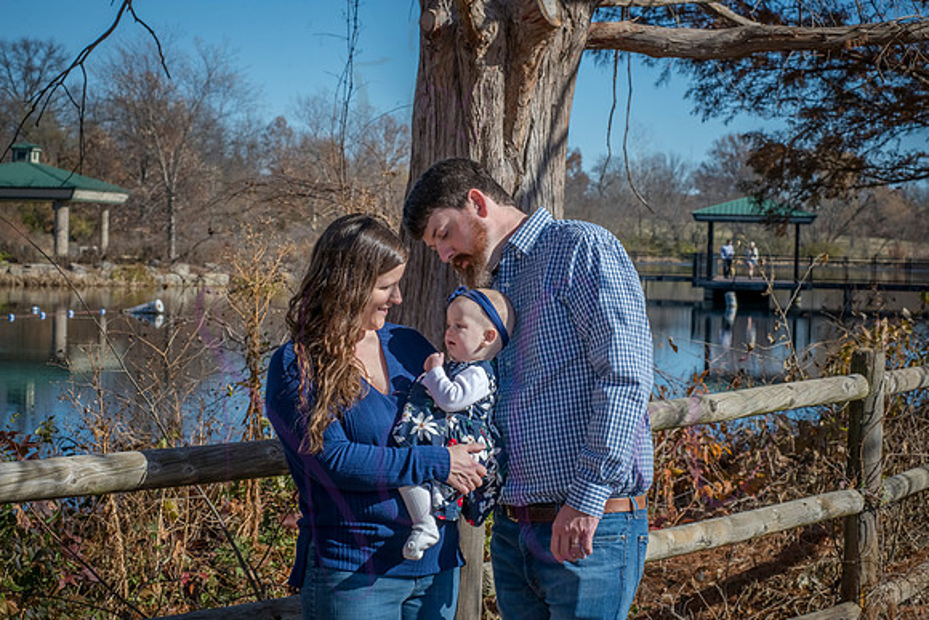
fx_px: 2065
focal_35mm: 80
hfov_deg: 25.4
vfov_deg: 17.1
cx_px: 464
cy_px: 310
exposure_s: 1/500
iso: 400
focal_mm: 80
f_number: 13
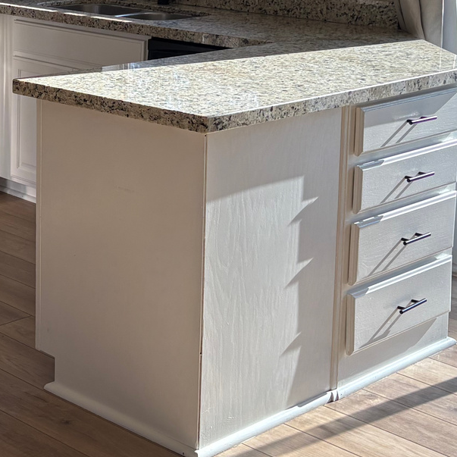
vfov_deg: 21.7
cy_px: 51
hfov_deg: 21.1
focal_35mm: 78
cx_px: -45
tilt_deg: -8.5
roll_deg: +0.4
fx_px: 1165
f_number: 1.6
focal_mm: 5.96
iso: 50
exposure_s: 1/453
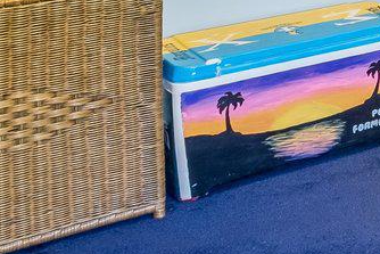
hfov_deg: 13.3
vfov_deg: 12.8
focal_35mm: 92
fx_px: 971
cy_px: -268
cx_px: 996
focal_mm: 10
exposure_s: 1/2
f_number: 8
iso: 250
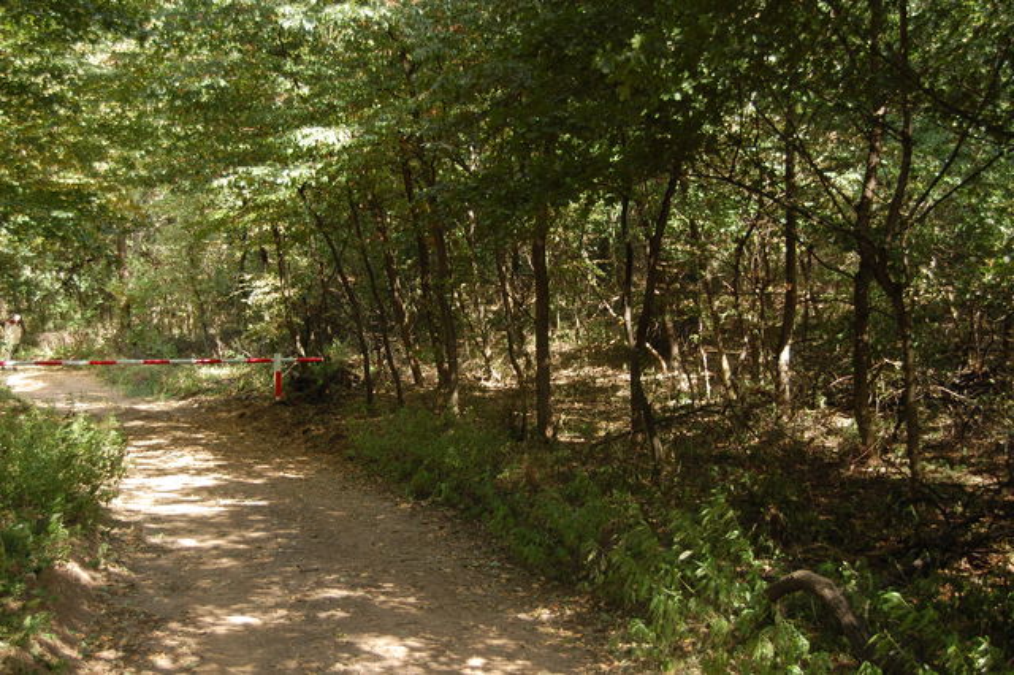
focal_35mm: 51
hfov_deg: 38.9
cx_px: 507
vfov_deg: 26.5
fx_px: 1436
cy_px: 338
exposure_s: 1/100
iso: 400
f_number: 5
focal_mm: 34
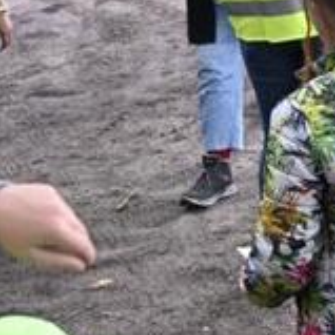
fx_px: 1391
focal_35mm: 127
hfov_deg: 11.8
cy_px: 142
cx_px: 737
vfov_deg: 13.7
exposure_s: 1/125
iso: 720
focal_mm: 24
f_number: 2.8
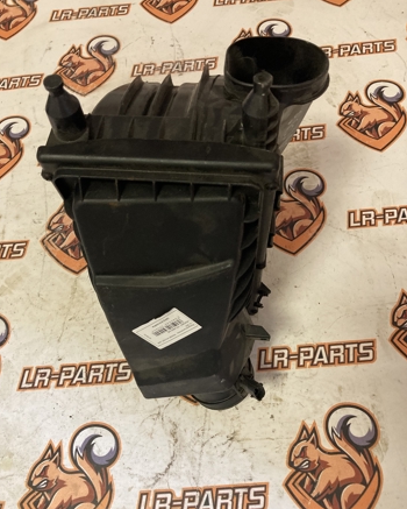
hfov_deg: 48.5
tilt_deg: -63.9
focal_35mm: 30
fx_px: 451
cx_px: 199
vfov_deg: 58.7
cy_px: 266
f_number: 1.8
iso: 320
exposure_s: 1/50
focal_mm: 3.99
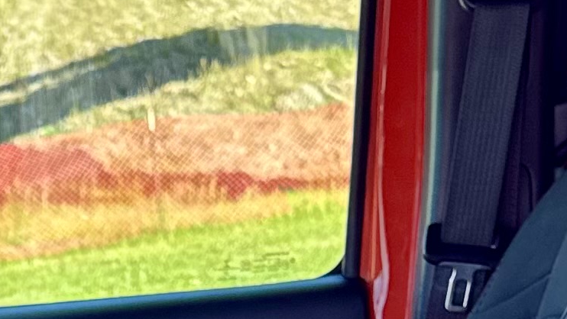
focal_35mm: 142
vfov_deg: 7.8
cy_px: 828
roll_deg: +5.3
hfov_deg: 14.6
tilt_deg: -17.0
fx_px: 2136
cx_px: -118
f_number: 1.78
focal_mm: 6.76
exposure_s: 1/184
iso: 64
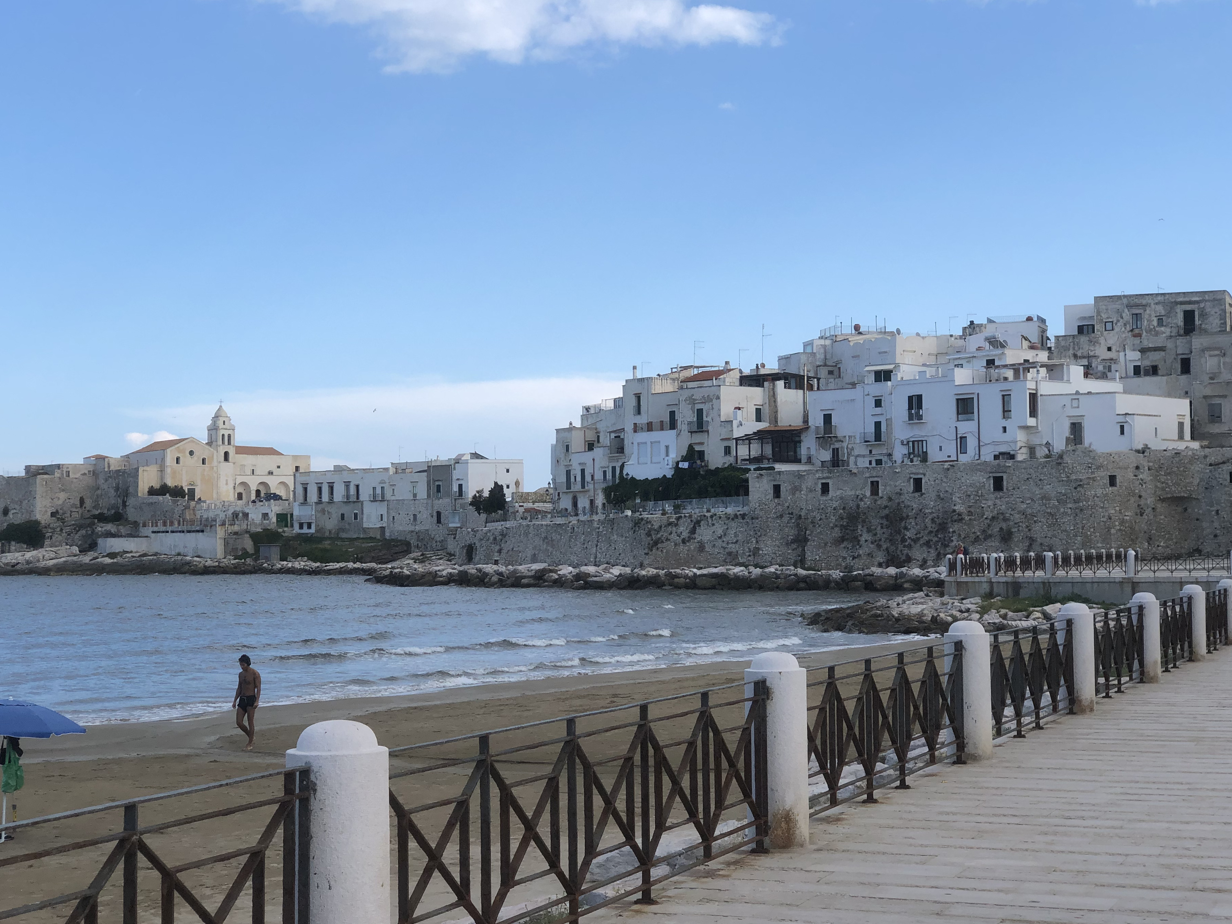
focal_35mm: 58
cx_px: 576
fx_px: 2064
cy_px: 493
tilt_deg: +1.0
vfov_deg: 25.2
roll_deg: +1.5
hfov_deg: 33.2
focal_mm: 6
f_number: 2.4
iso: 16
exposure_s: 1/774
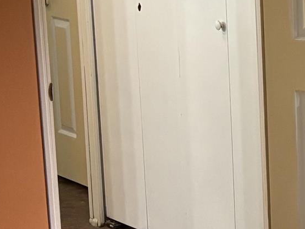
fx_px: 1269
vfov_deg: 10.3
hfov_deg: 12.0
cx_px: 643
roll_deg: -0.7
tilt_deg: -10.4
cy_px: 126
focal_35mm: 144
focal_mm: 5.96
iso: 200
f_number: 1.6
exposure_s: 1/120
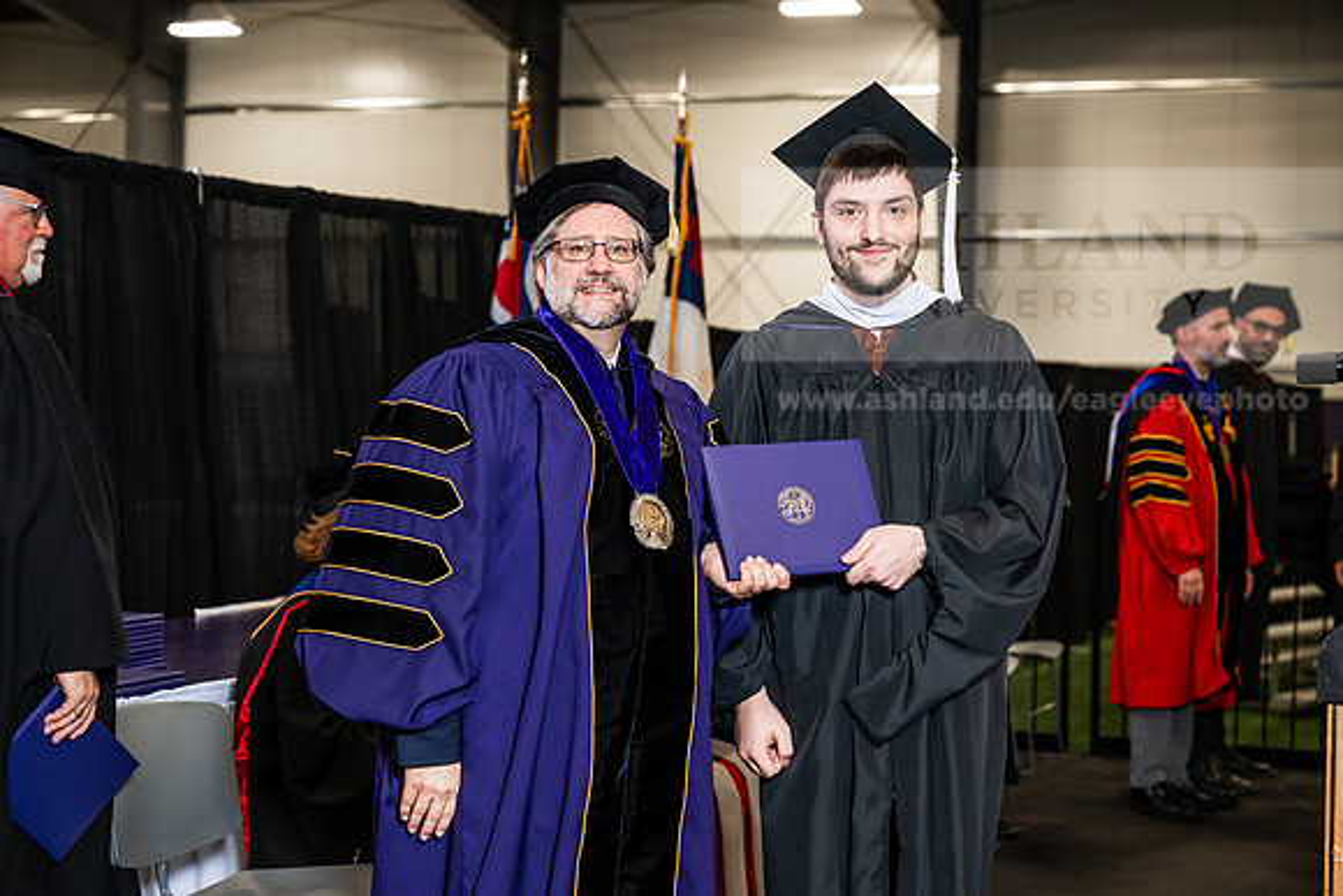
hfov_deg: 29.6
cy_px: 448
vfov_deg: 20.0
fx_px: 2537
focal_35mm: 68
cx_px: 672
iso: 1250
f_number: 4.5
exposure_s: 1/200
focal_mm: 68
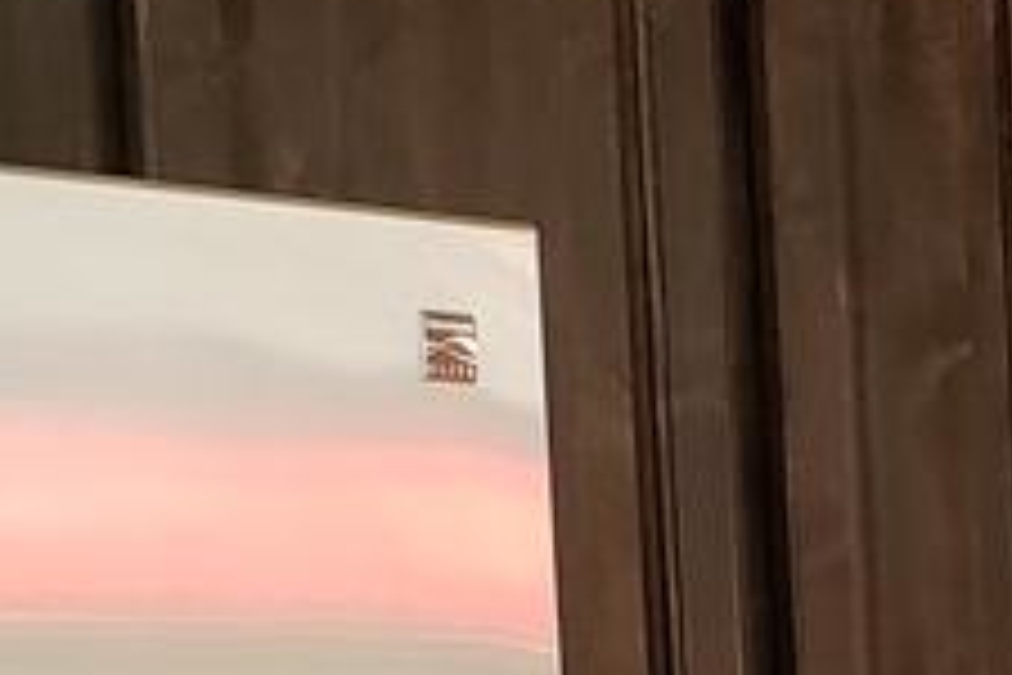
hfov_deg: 11.4
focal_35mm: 173
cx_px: 1534
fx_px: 4863
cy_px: 1498
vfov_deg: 7.5
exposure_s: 1/30
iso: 250
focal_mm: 4.3
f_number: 2.4
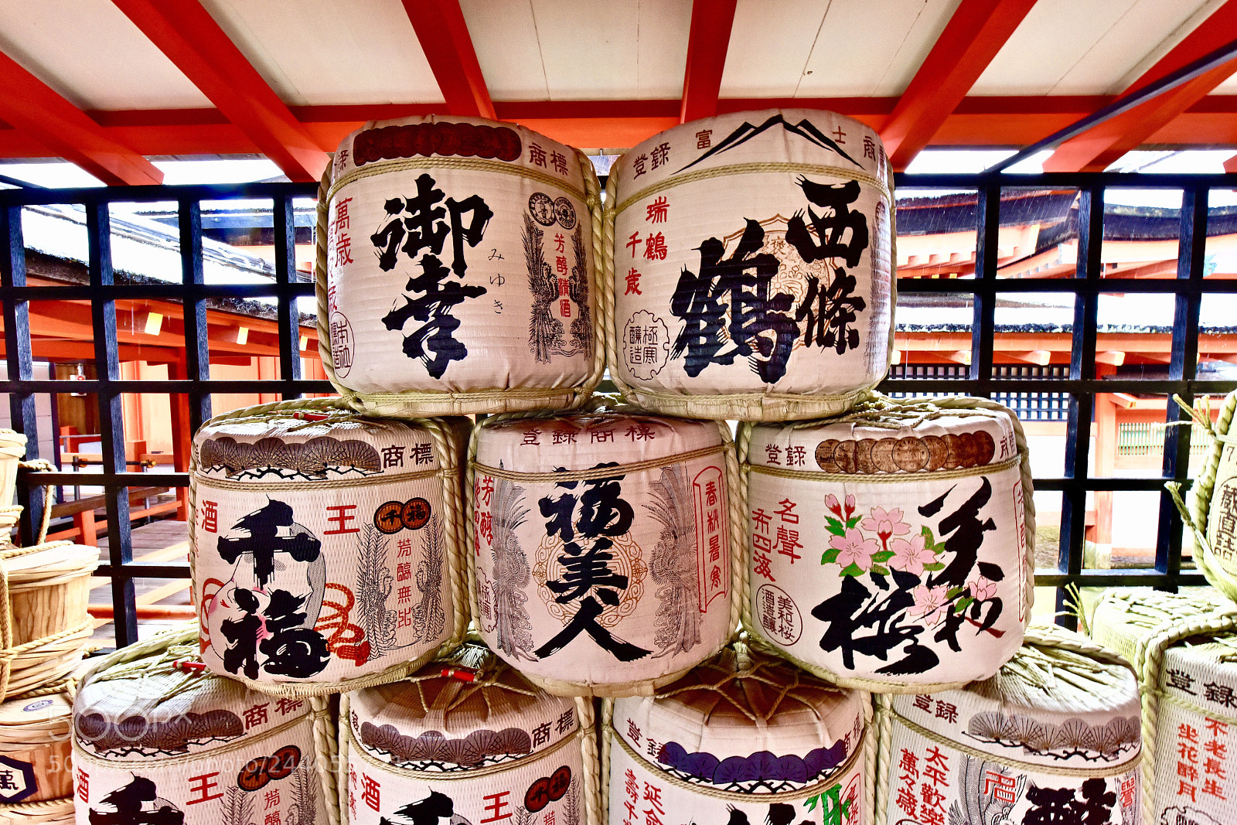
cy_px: 412
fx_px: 481
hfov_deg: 104.2
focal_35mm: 14
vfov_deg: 81.2
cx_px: 618
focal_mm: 14
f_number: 9
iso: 1000
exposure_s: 1/30
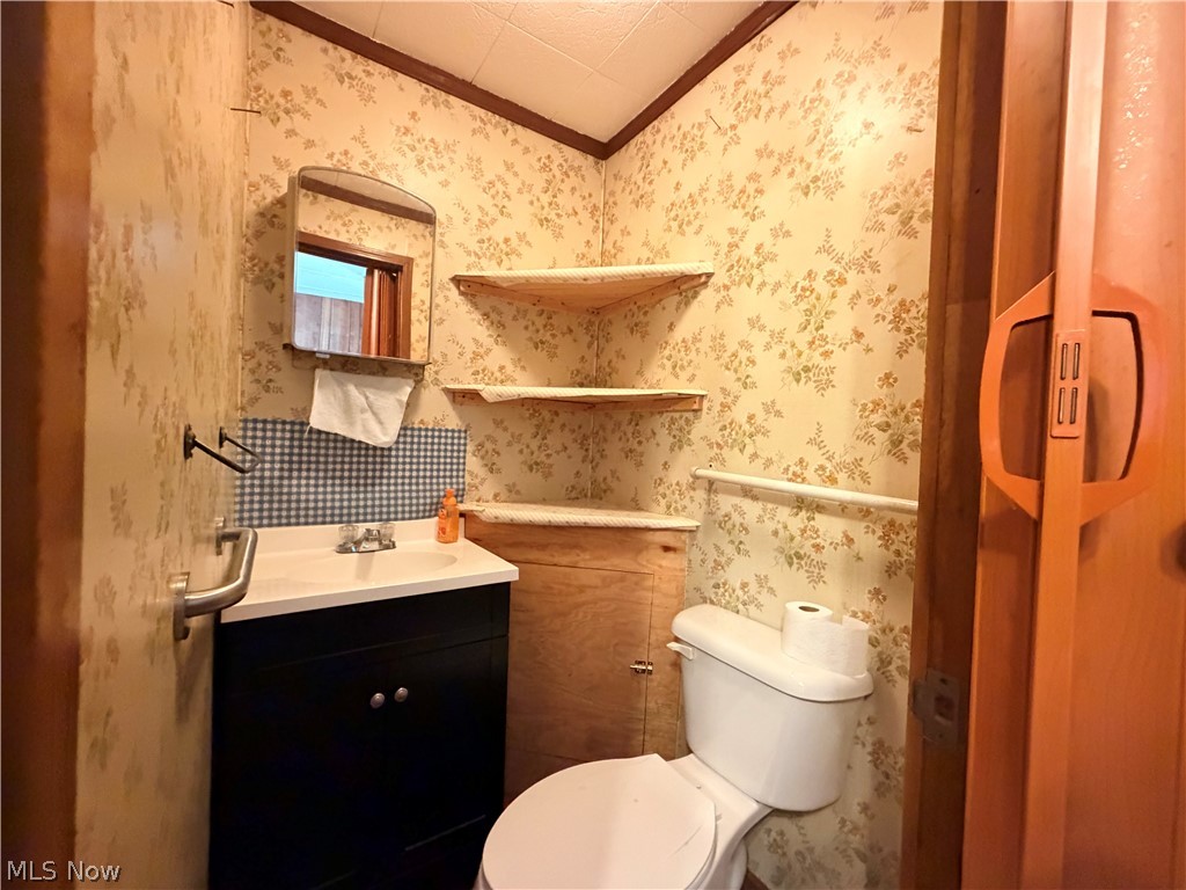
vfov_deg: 85.7
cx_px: 593
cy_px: 445
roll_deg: -2.6
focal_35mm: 14
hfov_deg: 102.1
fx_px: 480
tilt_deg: -1.7
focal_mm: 2.22
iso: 1000
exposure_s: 1/60
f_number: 2.2
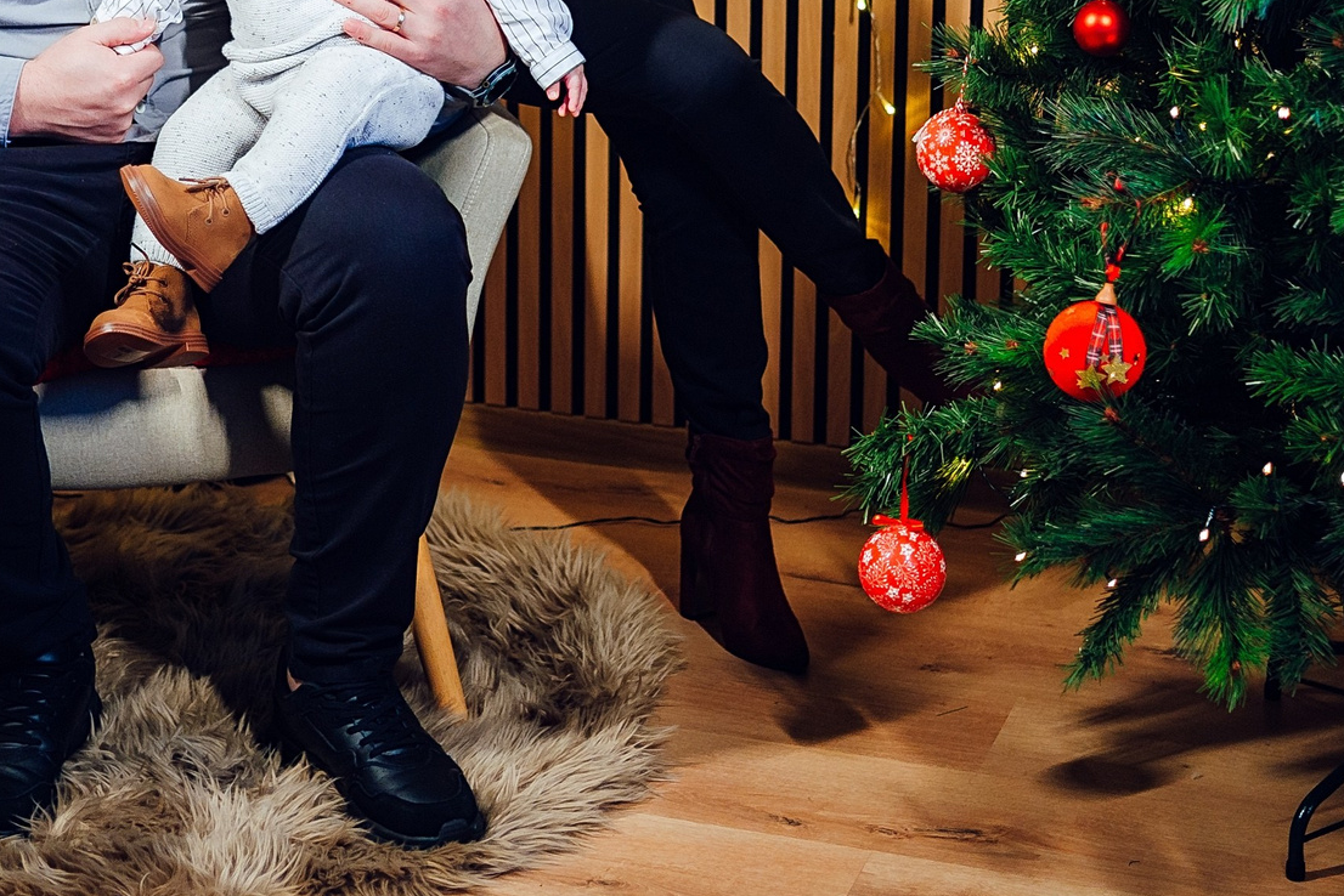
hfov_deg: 24.9
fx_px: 3025
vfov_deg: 16.4
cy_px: -56
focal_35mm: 81
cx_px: 464
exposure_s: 1/250
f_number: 1.8
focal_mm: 35
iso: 640
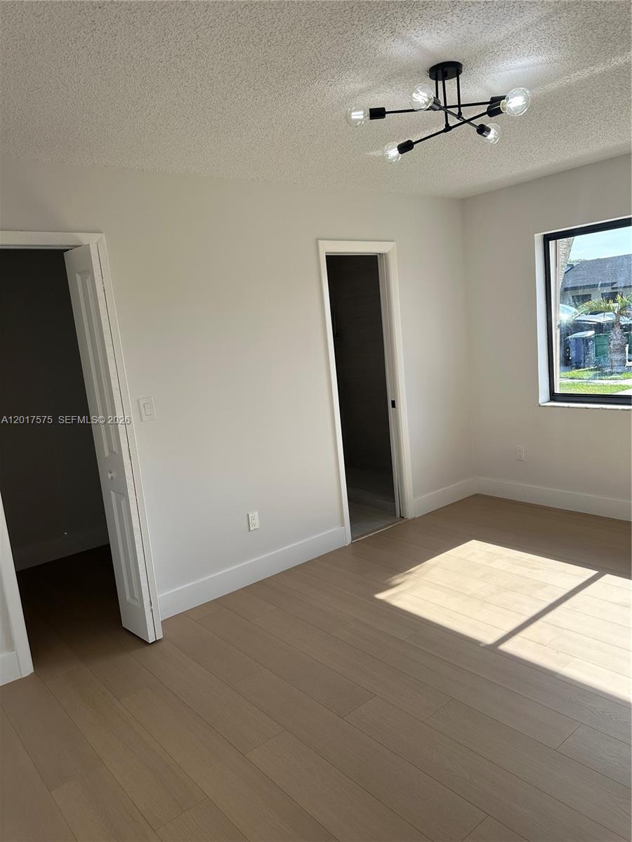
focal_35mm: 24
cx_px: 316
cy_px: 421
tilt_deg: -10.2
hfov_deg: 56.8
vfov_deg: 71.6
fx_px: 584
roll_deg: +4.8
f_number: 1.78
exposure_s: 1/857
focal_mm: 6.86
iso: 80
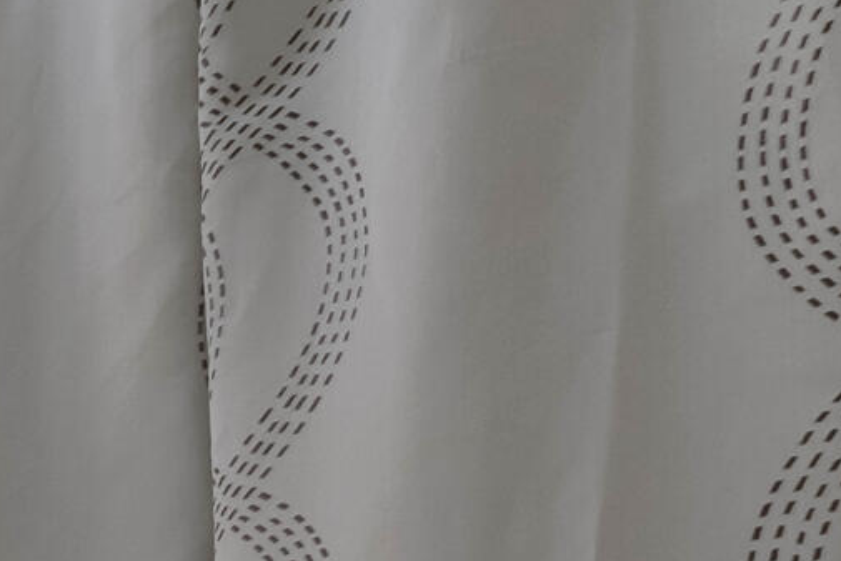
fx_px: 2220
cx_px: -1585
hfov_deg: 12.0
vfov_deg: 12.3
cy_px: 1219
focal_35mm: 95
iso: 800
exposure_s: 1/350
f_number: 8
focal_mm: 16
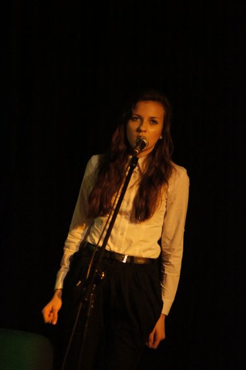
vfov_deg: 4.6
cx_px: 123
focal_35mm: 450
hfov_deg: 3.0
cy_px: 185
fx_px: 4621
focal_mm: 300
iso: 3200
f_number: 5.6
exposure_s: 1/200
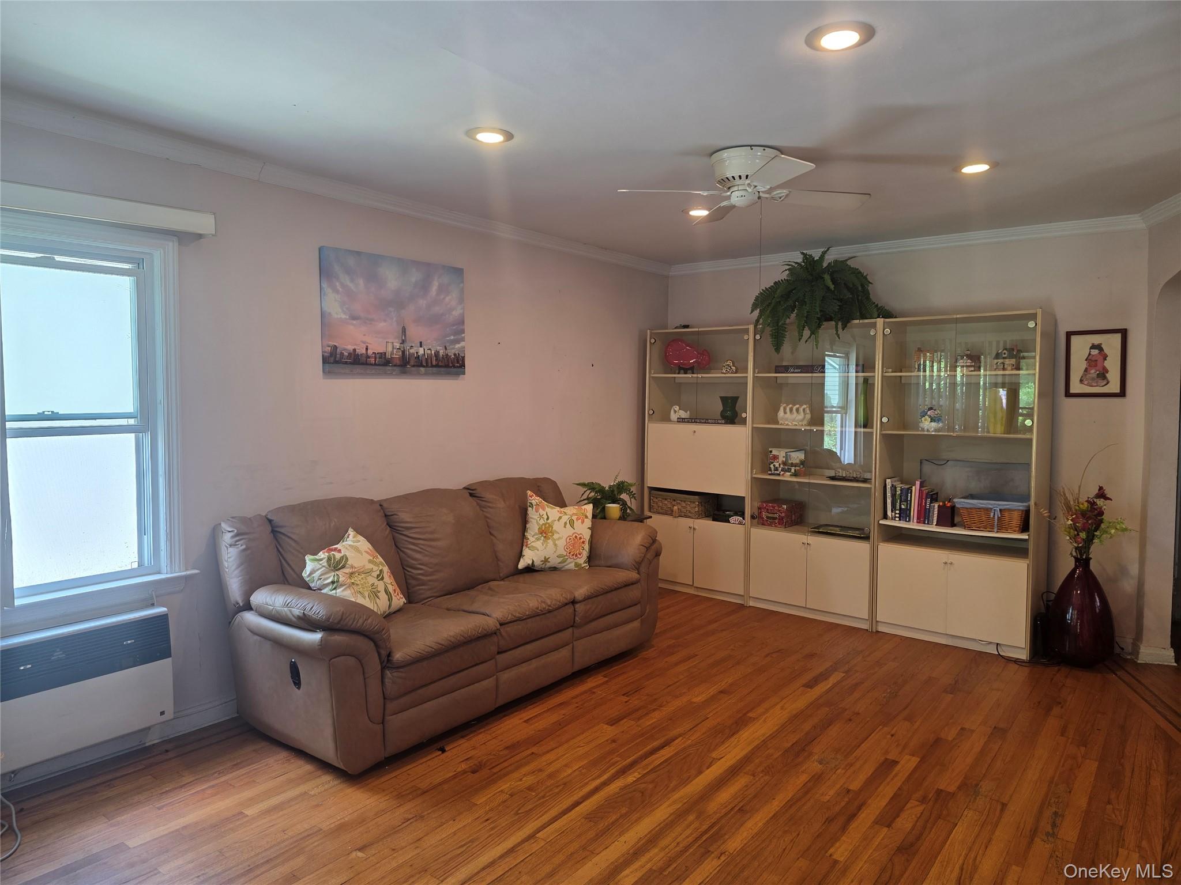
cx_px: 590
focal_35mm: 23
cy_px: 442
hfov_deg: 73.9
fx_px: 785
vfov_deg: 58.9
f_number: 1.7
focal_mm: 6.3
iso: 80
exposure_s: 1/120
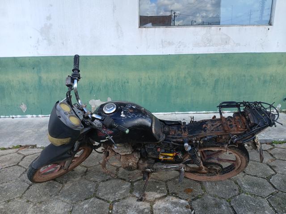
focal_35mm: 26
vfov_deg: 53.1
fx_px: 215
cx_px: 143
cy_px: 107
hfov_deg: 67.3
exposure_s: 1/120
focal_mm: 3.98
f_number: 1.8
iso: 25
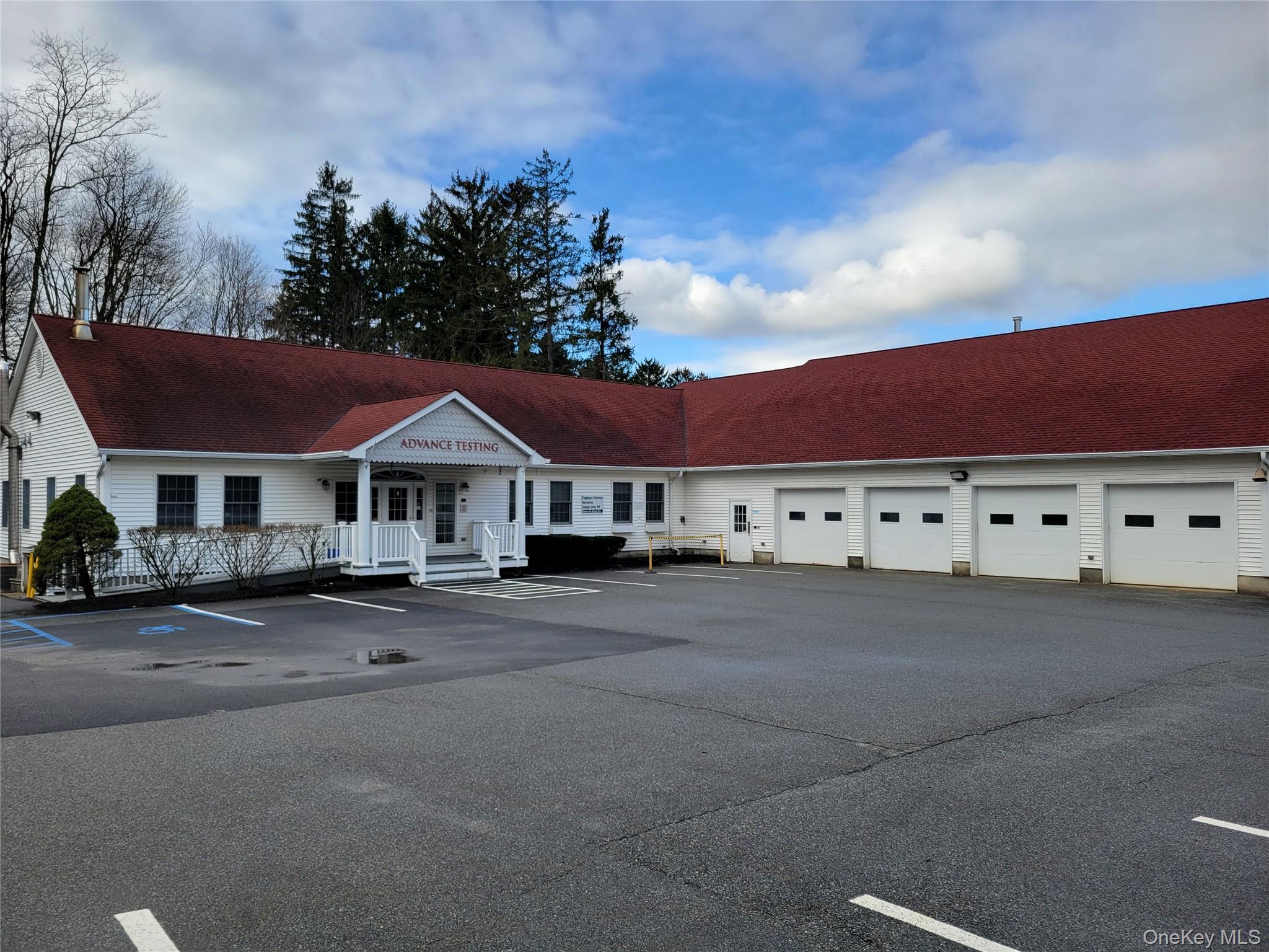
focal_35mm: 26
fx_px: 953
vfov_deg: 53.1
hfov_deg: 67.3
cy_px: 476
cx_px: 634
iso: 40
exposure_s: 1/1199
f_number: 1.8
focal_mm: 5.4
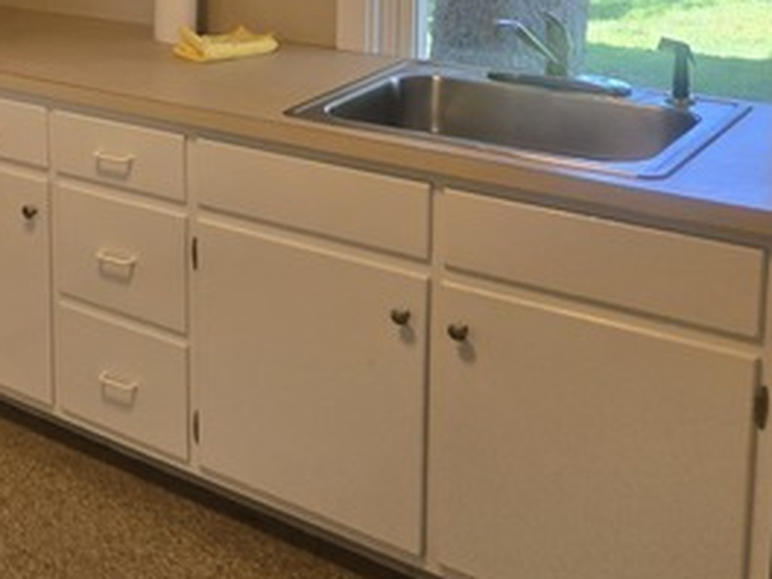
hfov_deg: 28.6
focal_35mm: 58
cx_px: -165
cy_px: -6
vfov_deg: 24.1
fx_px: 1294
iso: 80
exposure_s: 1/120
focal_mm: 5.4
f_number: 1.8
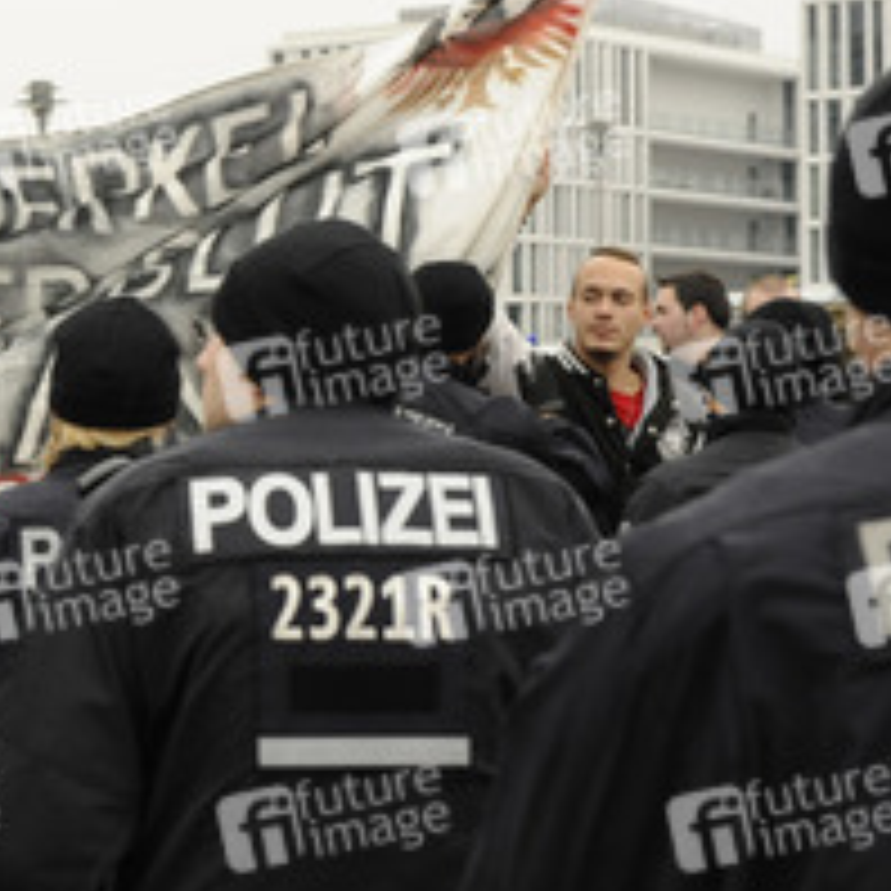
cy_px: 482
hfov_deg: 14.7
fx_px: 3378
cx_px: -58
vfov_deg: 15.0
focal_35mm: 116
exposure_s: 1/160
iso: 2000
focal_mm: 60
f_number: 5.6
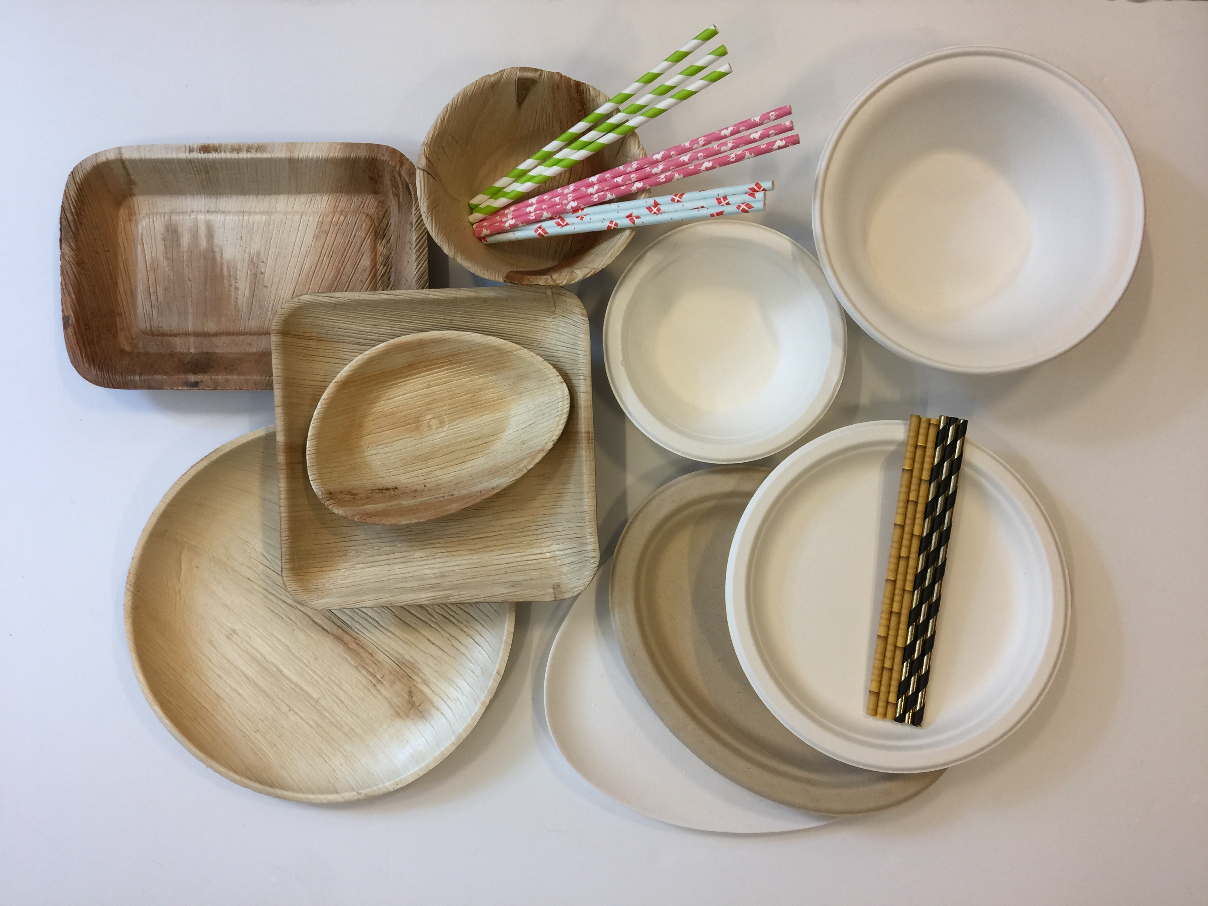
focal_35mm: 29
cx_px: 604
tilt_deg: -88.0
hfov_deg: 61.7
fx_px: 1012
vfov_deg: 48.2
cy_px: 453
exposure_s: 1/33
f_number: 2.2
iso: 32
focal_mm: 4.15
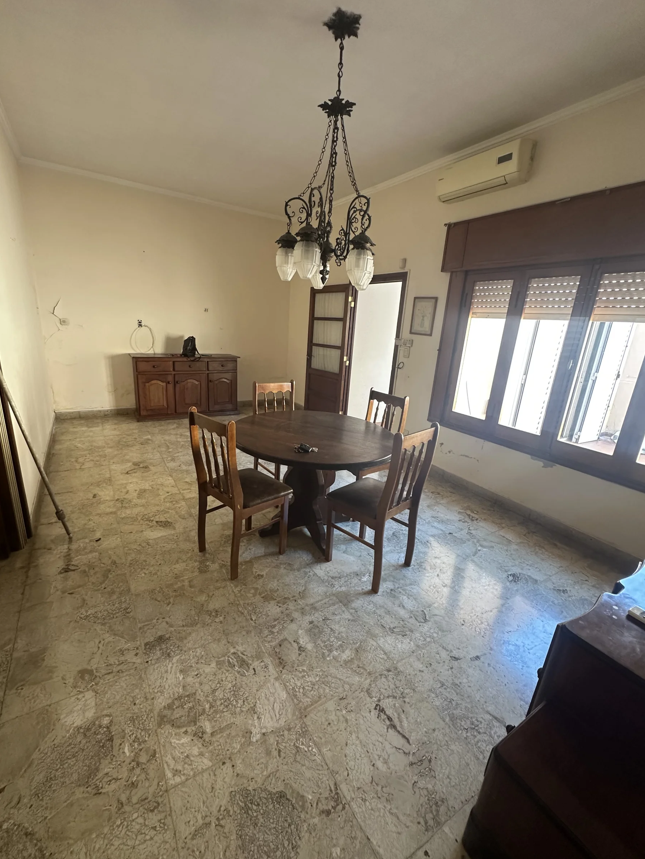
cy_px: 431
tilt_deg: -15.2
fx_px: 373
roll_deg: -4.2
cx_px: 310
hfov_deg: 81.7
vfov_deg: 98.2
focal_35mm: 15
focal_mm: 2.22
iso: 200
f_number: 2.2
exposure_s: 1/50
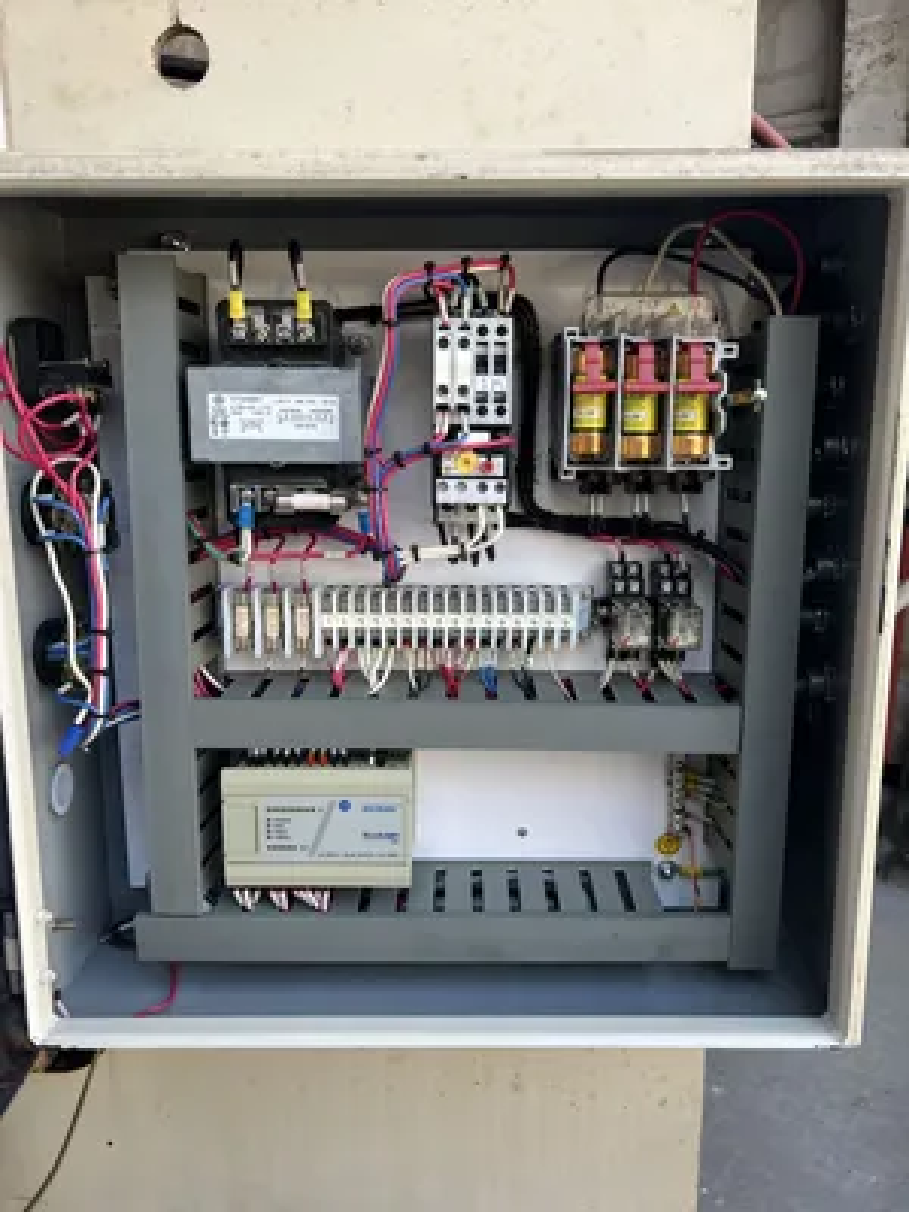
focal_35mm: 26
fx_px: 910
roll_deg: -0.2
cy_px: 606
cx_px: 454
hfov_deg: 53.1
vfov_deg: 67.3
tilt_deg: -9.9
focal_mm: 5.7
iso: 40
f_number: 1.5
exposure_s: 1/237
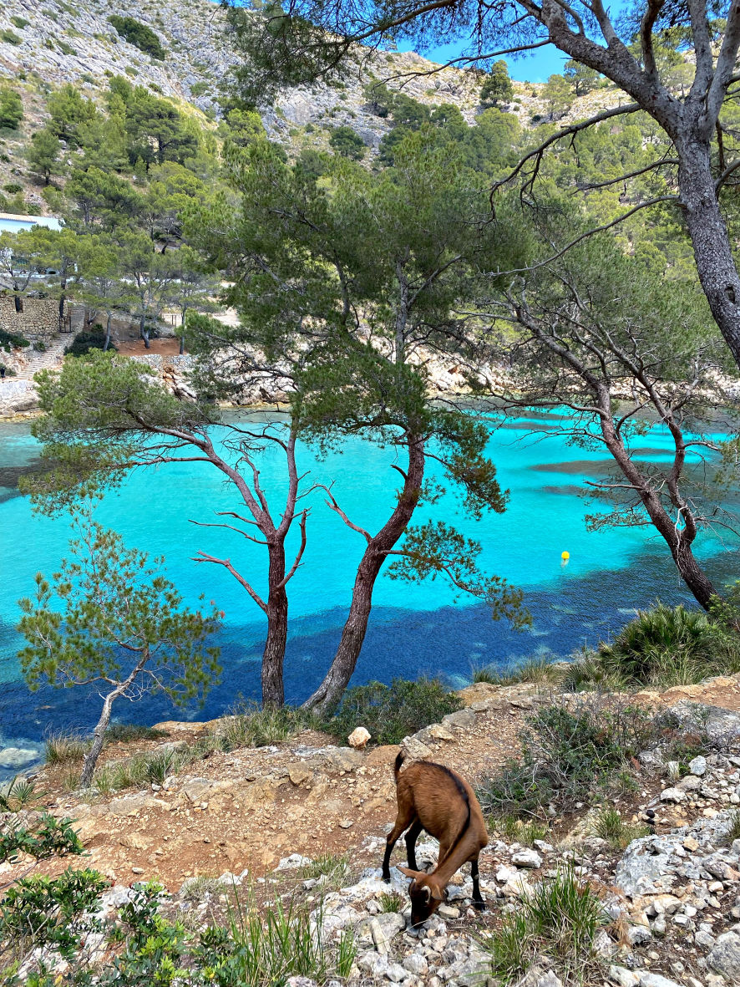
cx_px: 370
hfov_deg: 53.1
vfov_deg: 67.3
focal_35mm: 26
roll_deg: -3.5
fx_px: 741
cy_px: 494
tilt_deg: -11.6
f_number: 1.8
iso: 32
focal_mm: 4.25
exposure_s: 1/788
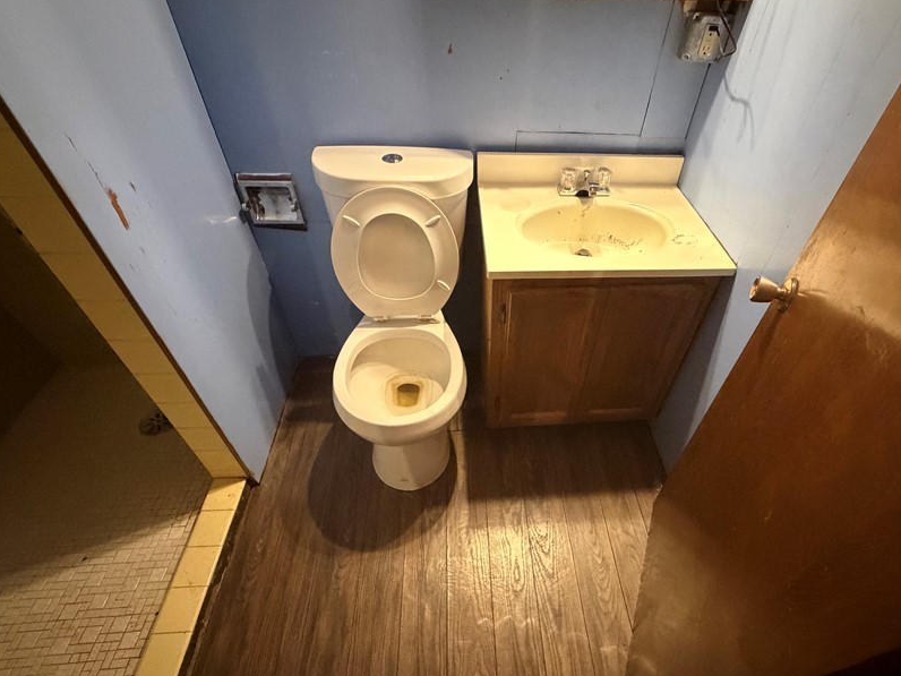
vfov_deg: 71.4
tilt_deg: -46.5
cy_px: 373
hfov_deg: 87.2
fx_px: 469
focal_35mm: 18
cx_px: 512
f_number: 2.2
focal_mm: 2.22
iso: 1250
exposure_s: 1/40
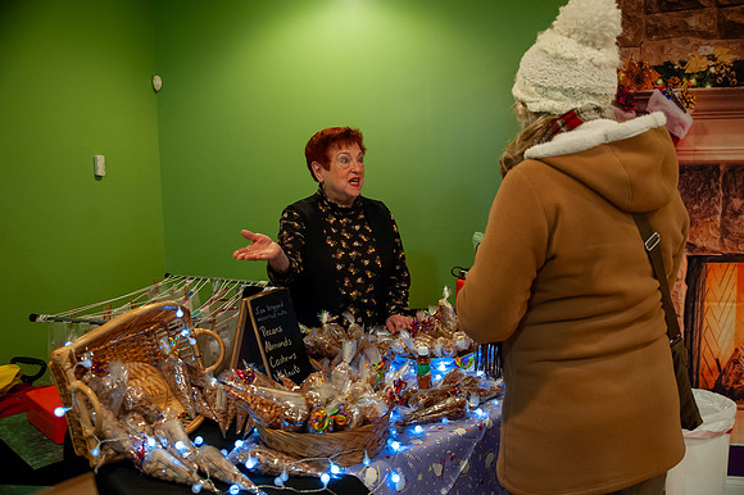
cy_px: 248
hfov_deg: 62.0
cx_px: 372
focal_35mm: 30
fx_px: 620
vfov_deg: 43.6
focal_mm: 30
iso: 2500
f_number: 3.5
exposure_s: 1/80
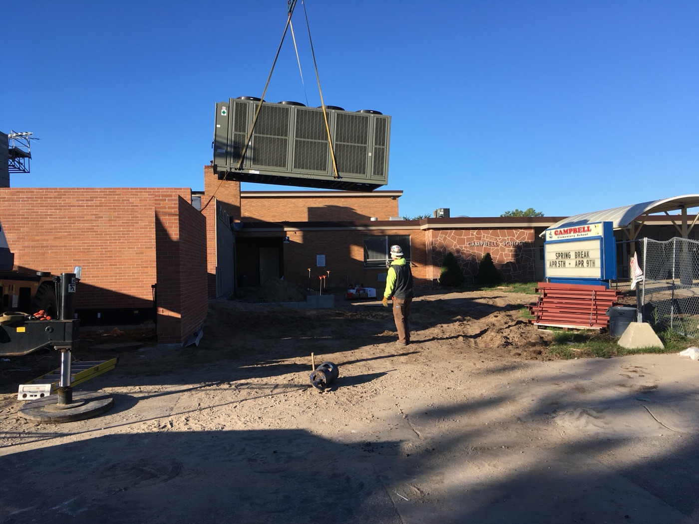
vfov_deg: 48.2
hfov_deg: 61.7
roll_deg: +1.1
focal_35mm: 29
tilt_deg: +1.5
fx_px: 586
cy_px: 262
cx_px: 350
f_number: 2.2
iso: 25
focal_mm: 4.15
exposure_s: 1/1068
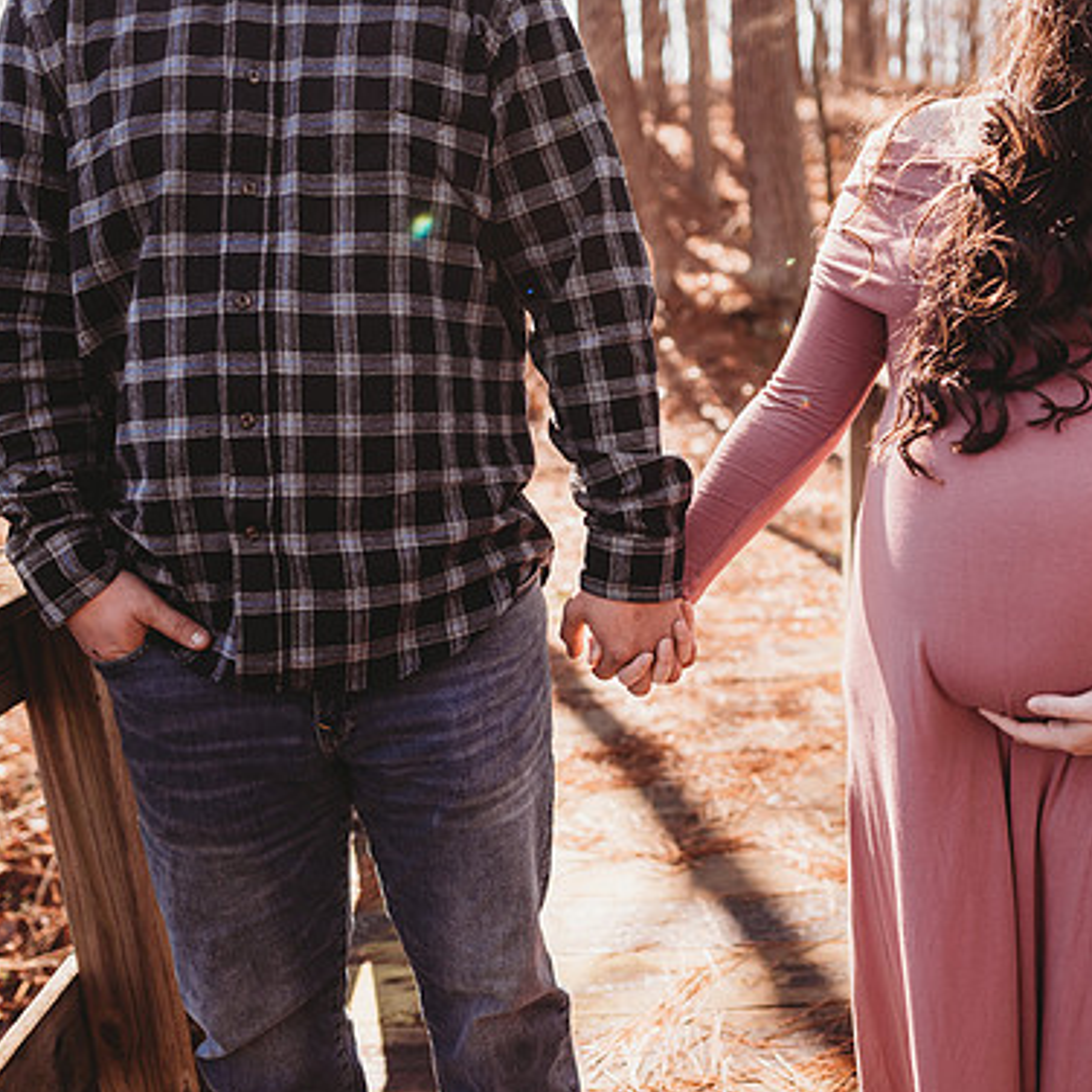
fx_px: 1249
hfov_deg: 47.0
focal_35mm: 35
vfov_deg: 47.2
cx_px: 634
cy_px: 557
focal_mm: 24
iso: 100
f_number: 2.2
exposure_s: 1/500
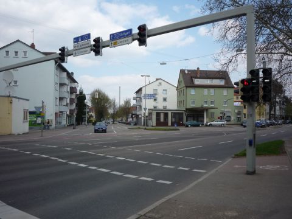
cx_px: 146
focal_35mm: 32
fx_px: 270
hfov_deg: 56.8
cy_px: 110
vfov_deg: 44.2
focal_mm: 5.2
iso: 100
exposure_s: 1/400
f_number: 5
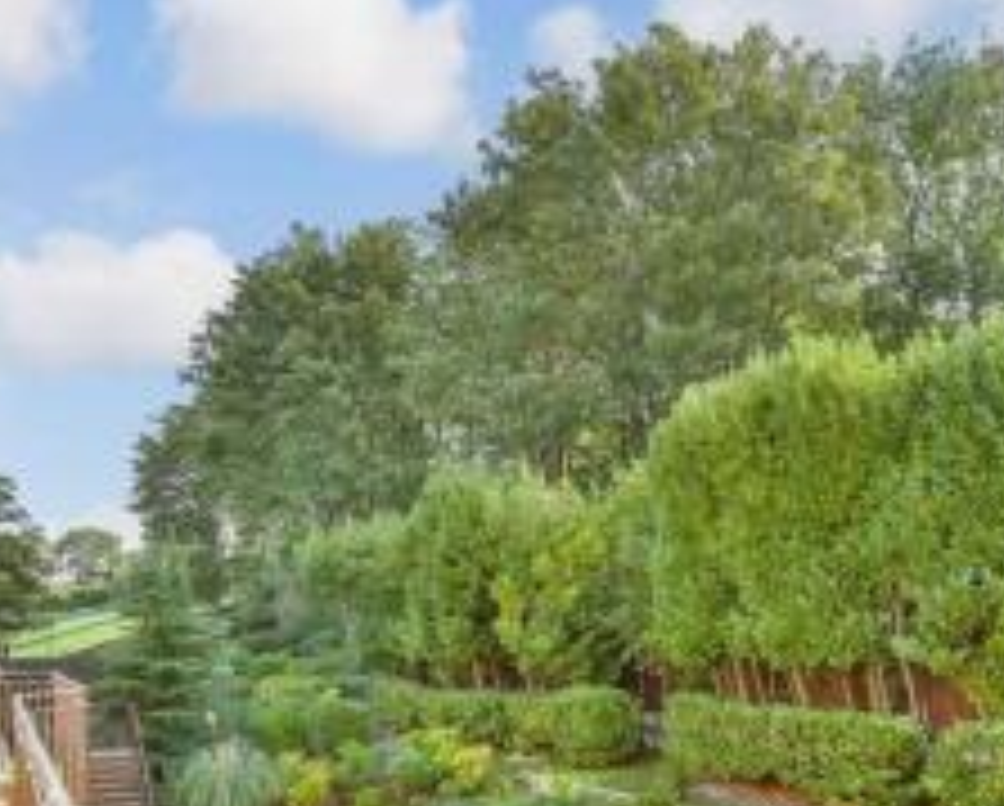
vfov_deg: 46.3
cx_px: 563
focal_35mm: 30
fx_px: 893
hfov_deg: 58.5
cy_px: 633
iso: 800
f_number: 8
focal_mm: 10
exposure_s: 1/250
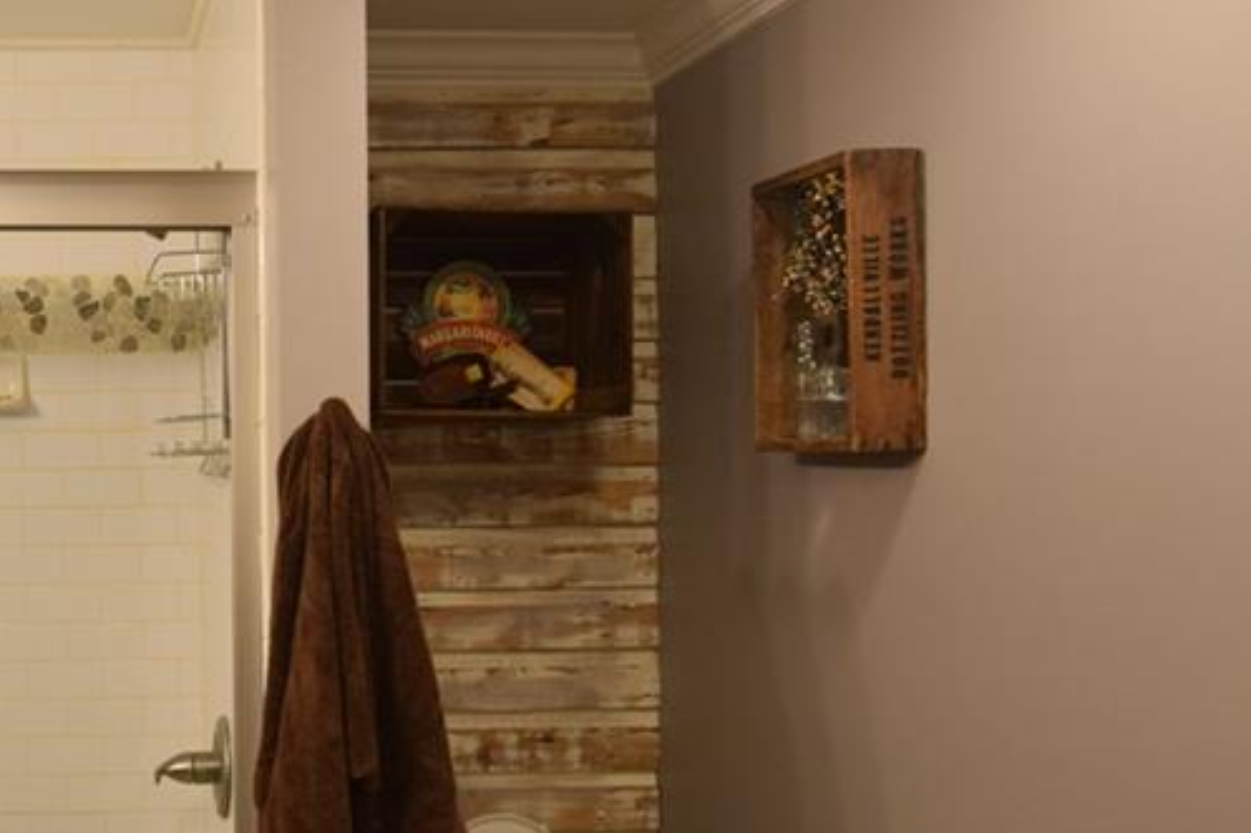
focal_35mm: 36
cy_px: 488
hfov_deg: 47.0
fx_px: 1234
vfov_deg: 37.2
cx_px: 70
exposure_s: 1/60
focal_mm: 11.5
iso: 800
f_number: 4
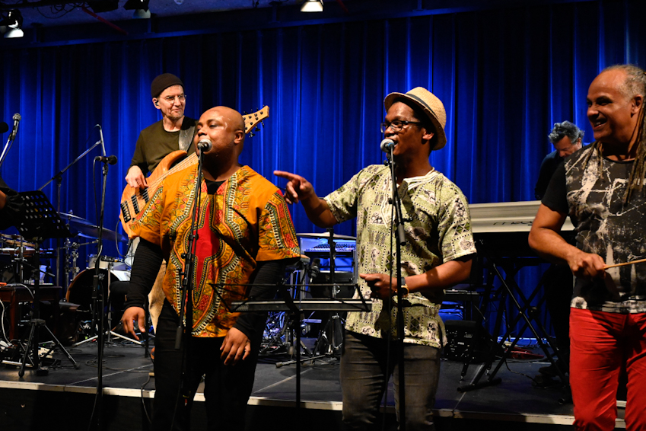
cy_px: 281
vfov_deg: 31.9
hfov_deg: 46.7
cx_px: 305
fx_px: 748
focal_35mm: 42
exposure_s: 1/320
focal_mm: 29.5
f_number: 4
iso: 6400
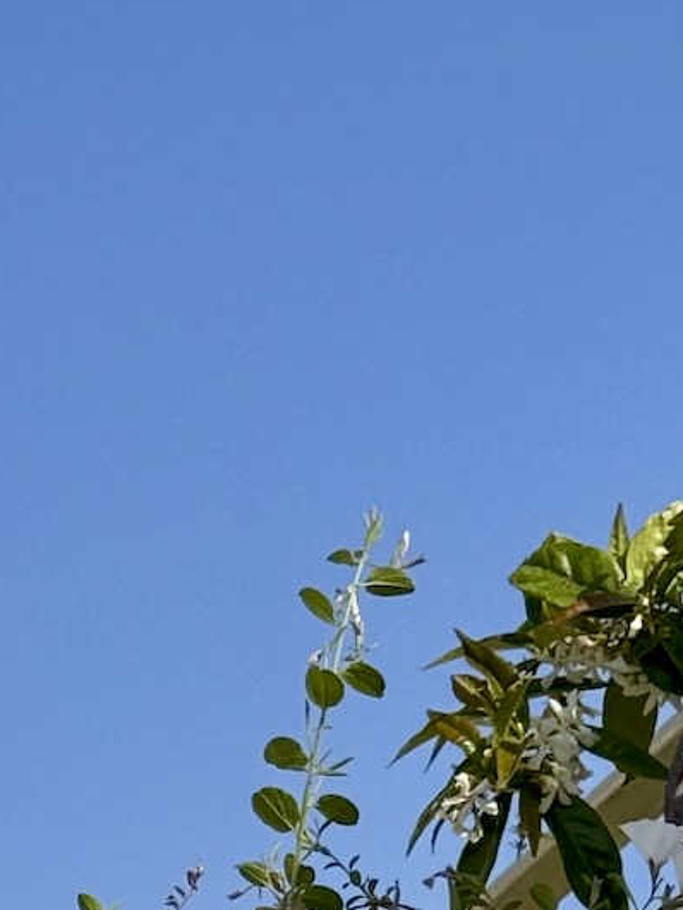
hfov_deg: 8.2
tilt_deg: +3.1
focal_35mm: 181
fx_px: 4758
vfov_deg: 10.3
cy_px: 1595
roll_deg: +0.6
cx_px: 302
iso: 100
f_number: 1.78
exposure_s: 1/11364
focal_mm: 6.76
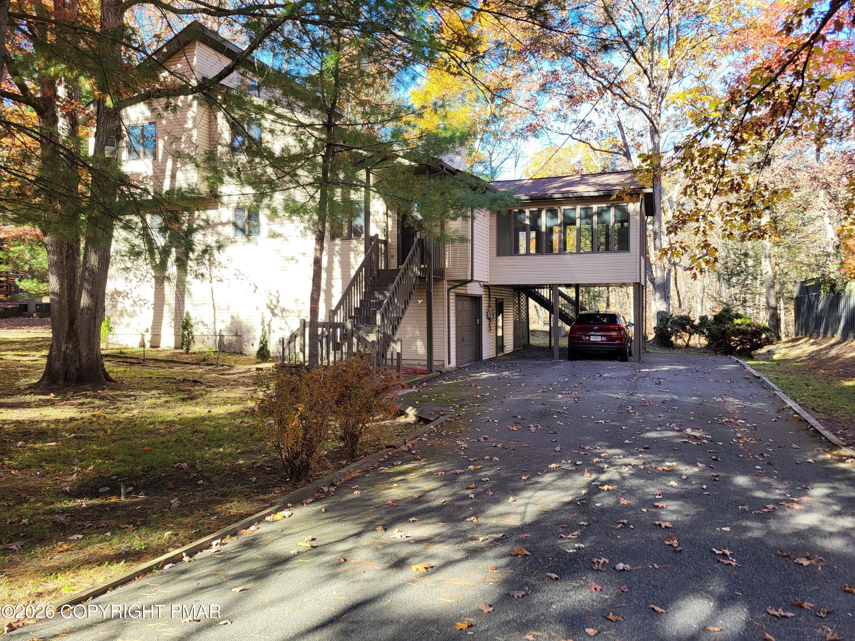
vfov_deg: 53.1
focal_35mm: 26
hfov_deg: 67.3
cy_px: 320
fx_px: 642
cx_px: 428
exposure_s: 1/270
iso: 40
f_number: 1.8
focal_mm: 5.4
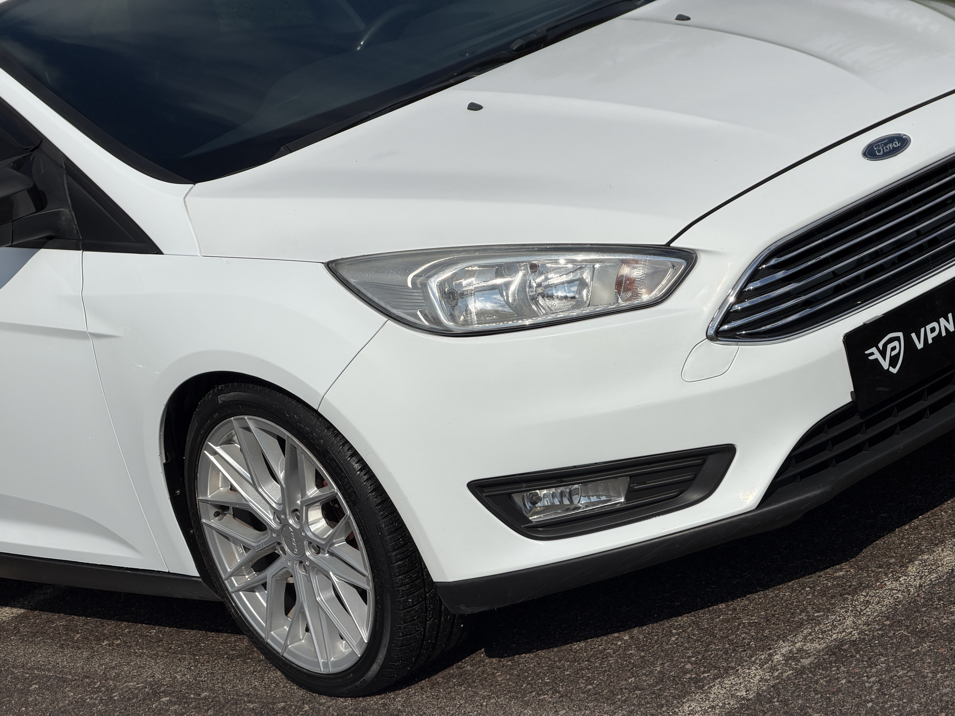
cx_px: 478
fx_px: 2759
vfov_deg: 14.8
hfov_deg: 19.6
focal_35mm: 100
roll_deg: +17.7
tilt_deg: -12.9
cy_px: 358
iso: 20
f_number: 2.8
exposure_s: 1/2410
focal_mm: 16.89
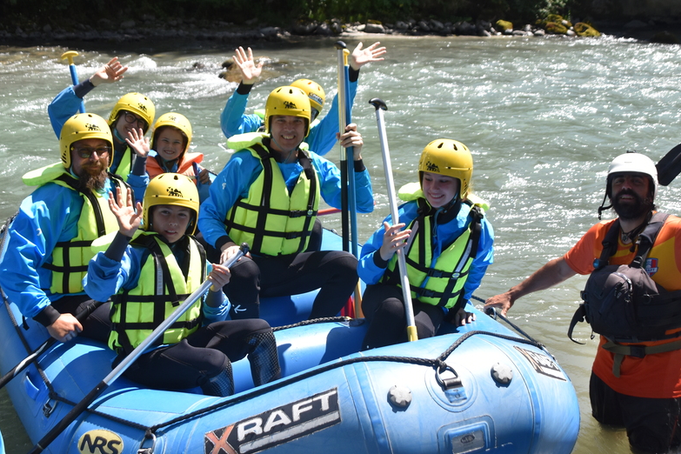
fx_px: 965
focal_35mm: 51
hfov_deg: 38.9
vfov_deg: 26.4
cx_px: 371
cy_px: 176
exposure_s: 1/1250
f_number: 5
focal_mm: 26
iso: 400
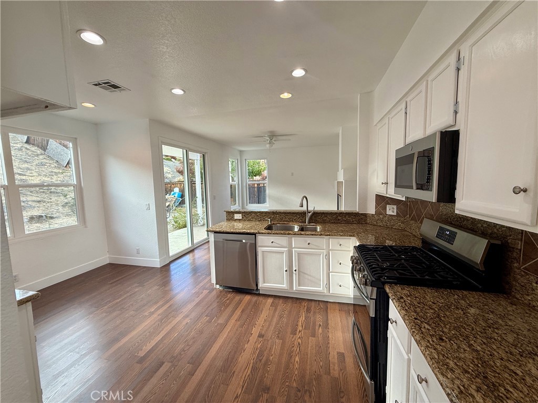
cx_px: 269
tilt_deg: -4.2
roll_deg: +0.5
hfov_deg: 102.1
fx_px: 218
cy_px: 202
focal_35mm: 14
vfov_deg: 85.7
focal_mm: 2.22
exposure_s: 1/120
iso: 64
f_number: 2.2
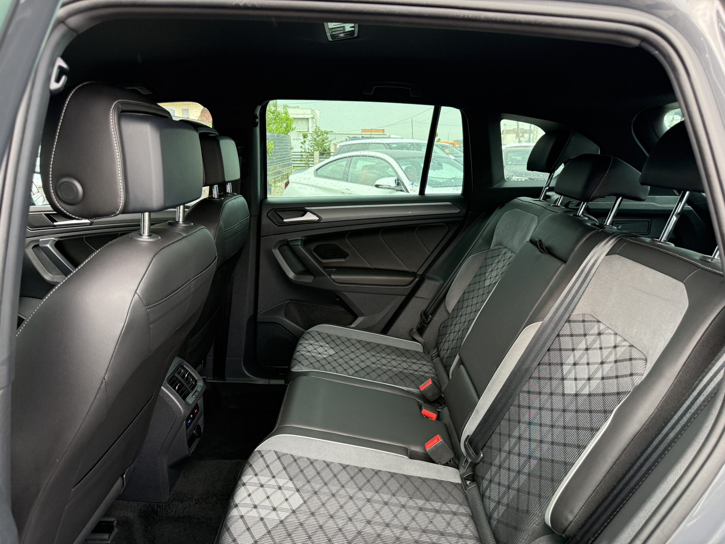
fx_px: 503
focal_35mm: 24
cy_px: 272
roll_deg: -0.8
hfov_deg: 71.6
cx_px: 362
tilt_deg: -13.1
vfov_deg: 56.8
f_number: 1.78
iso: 200
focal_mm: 6.76
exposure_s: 1/114
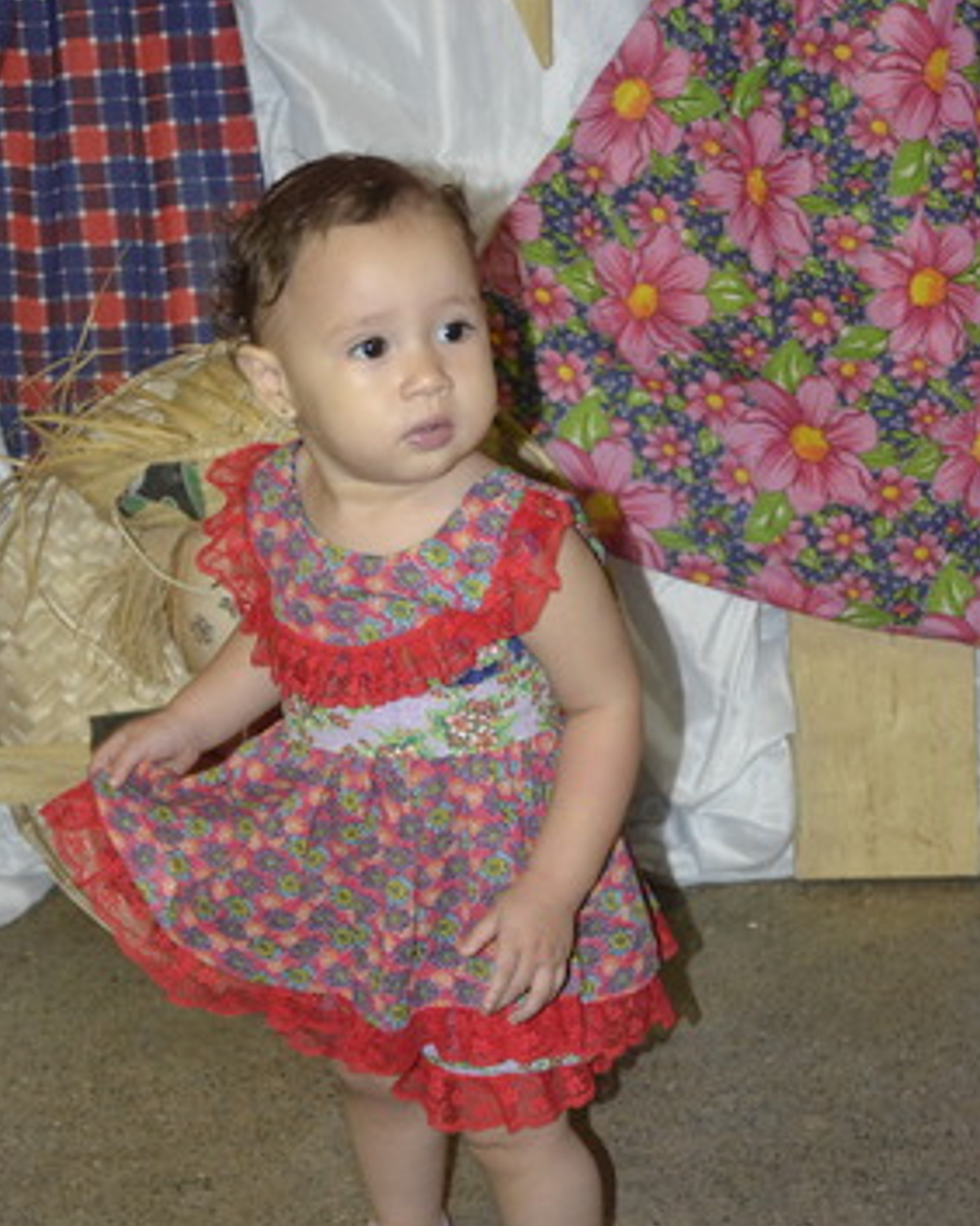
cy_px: 620
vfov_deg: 24.2
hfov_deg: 19.4
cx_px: 445
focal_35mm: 79
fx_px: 2867
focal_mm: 40
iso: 3200
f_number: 4.5
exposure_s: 1/60
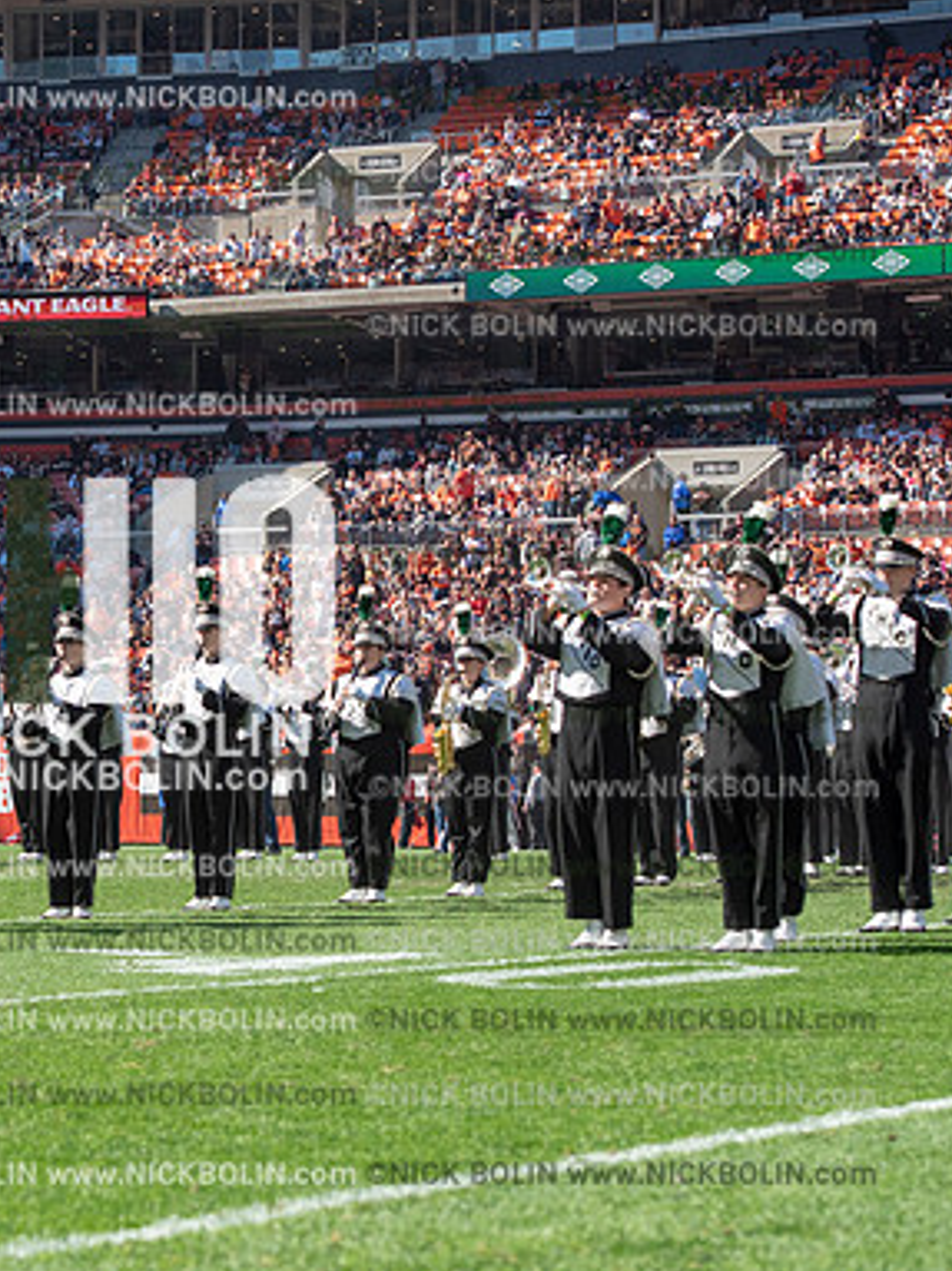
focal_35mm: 102
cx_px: 100
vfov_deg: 19.3
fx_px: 3742
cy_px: 636
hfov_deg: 14.4
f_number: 5
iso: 400
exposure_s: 1/2500
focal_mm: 70
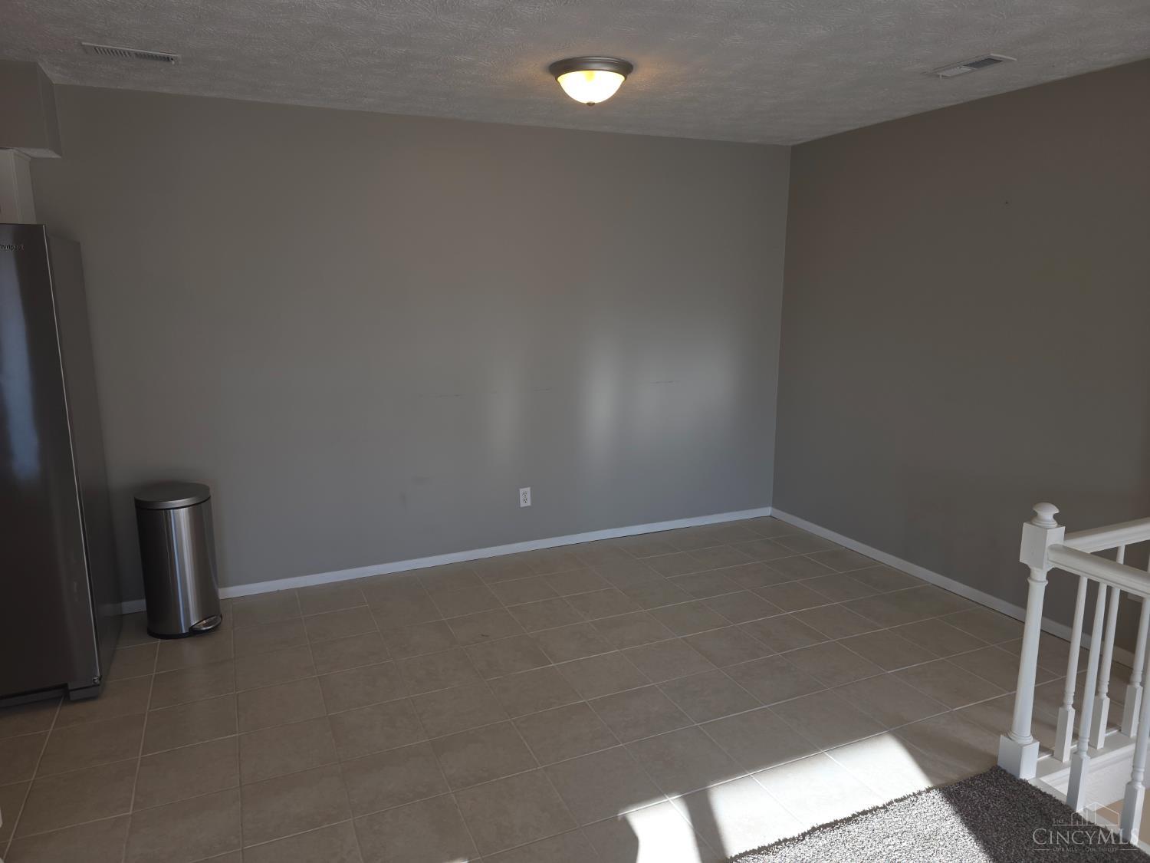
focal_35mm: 23
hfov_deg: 73.9
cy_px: 432
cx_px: 575
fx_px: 764
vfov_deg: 58.9
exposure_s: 1/60
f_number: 1.7
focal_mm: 6.3
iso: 16
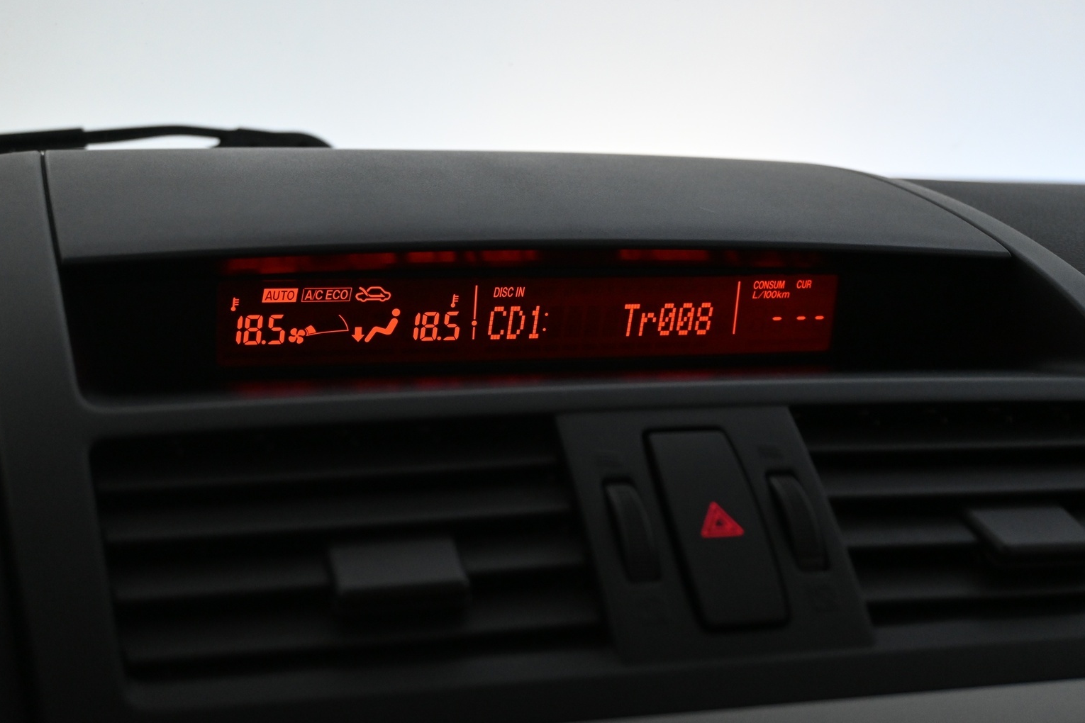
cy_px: 346
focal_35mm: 54
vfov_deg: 25.1
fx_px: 1627
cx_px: 545
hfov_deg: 36.9
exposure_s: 1/50
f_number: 5
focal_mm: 34
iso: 2200
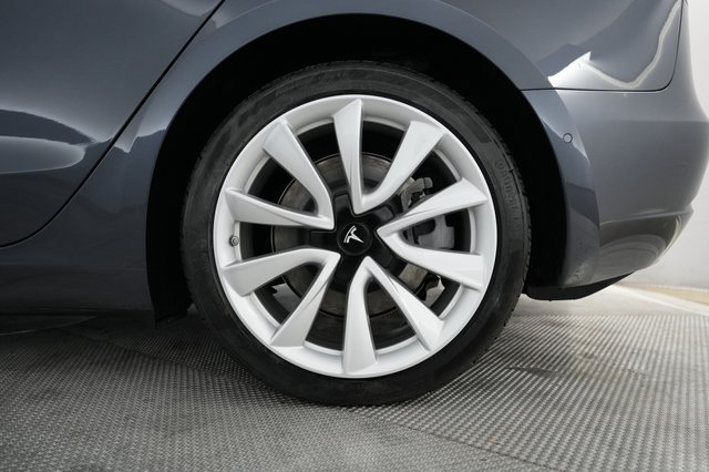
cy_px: 236
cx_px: 354
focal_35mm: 24
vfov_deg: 53.1
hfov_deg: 73.8
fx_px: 472
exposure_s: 1/160
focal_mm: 24
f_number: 2.8
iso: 2000
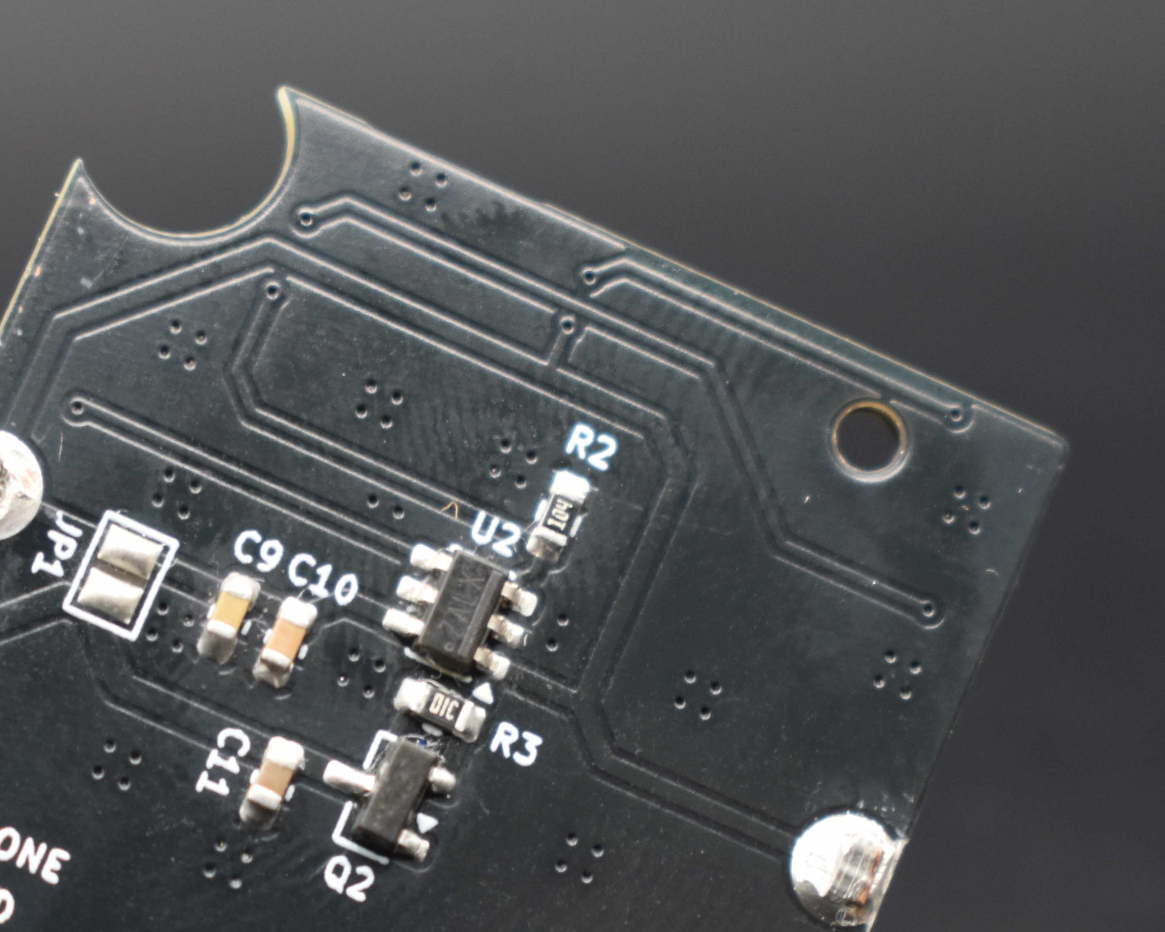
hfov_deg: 13.4
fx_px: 4931
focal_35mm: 143
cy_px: 686
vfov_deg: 10.8
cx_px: 356
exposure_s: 1/60
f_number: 5.6
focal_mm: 48
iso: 640
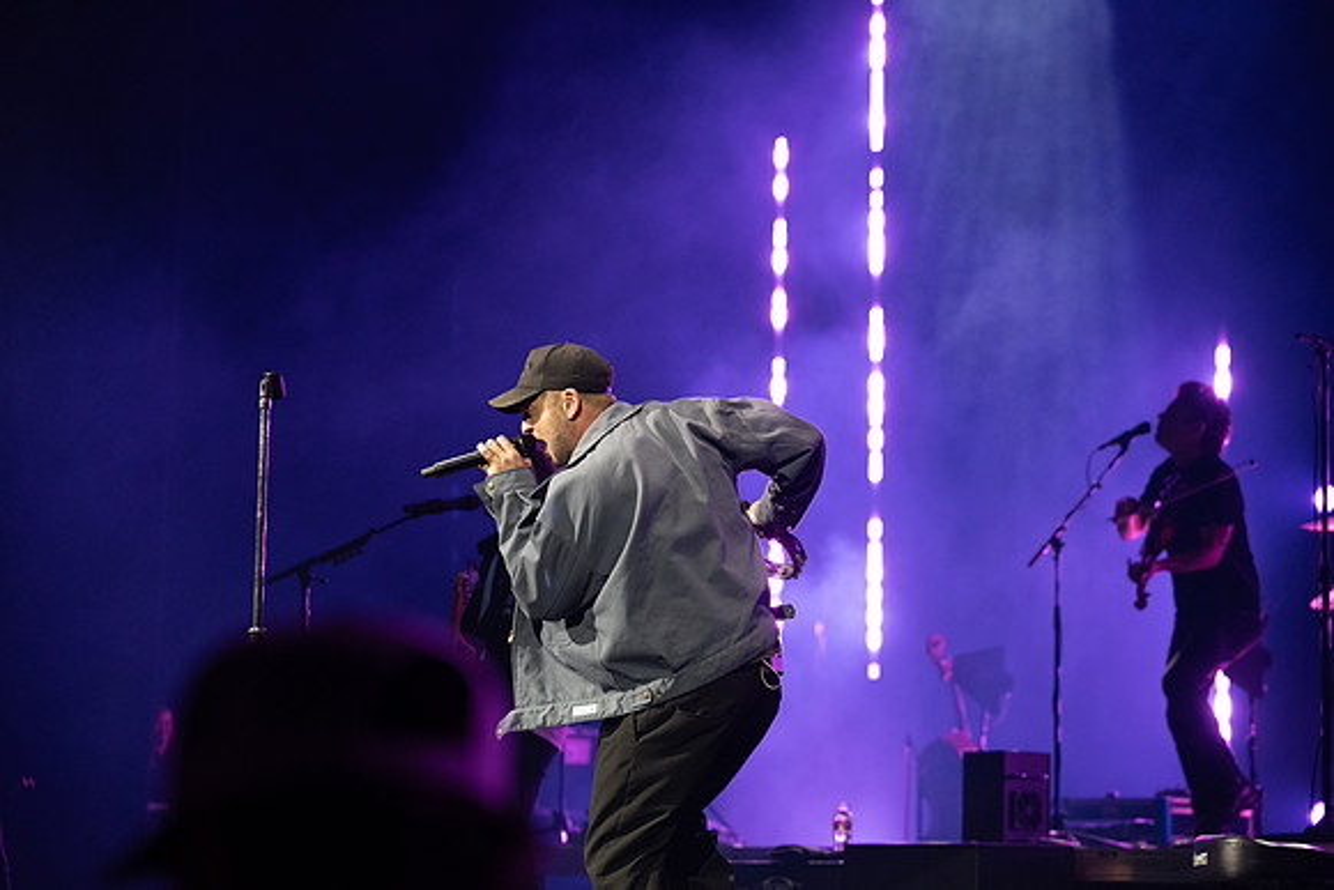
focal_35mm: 96
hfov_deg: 21.2
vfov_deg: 14.3
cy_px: 445
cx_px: 667
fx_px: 3558
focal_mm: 96
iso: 3200
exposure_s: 1/400
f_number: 3.5
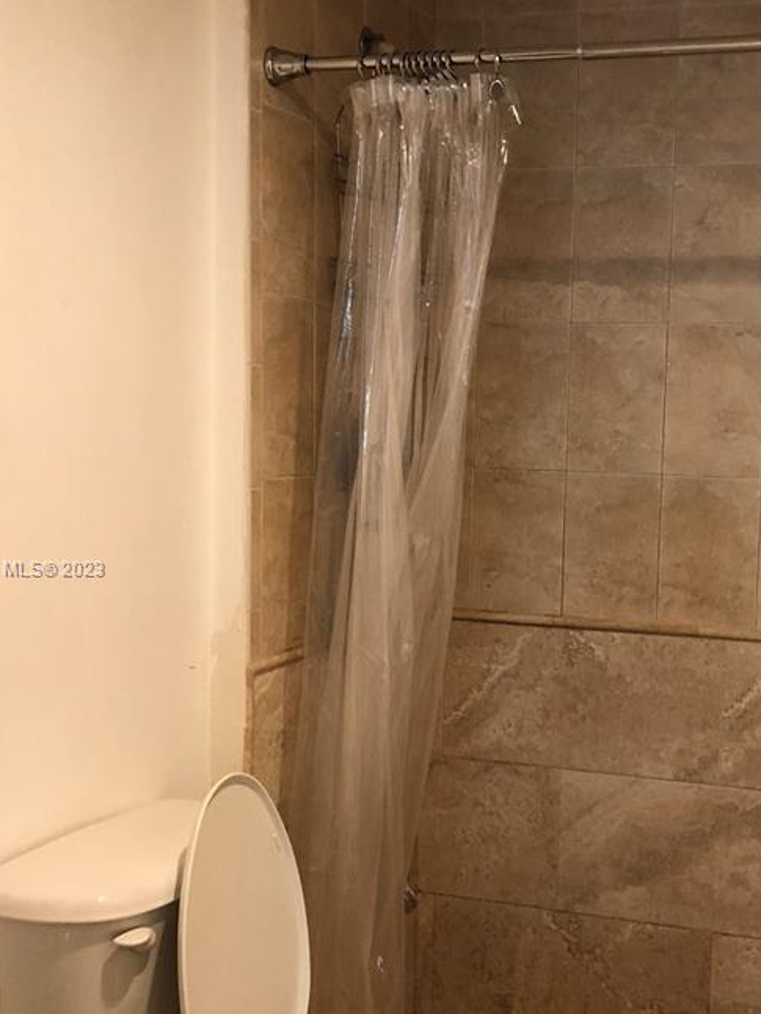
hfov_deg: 27.8
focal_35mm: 52
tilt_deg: -4.7
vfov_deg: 36.8
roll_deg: -1.4
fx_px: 1523
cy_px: 570
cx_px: 523
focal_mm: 4
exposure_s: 1/17
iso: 40
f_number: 1.8
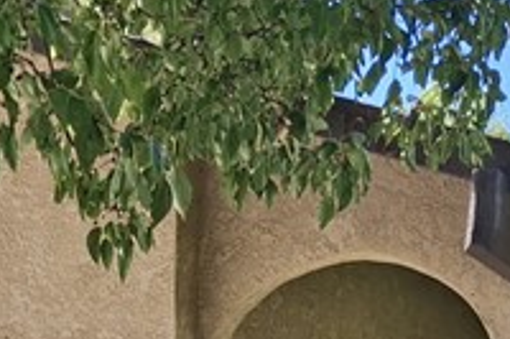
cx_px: 194
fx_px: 1883
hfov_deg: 15.4
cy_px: 683
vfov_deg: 9.6
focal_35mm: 133
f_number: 1.8
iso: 32
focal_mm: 4.69
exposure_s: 1/806
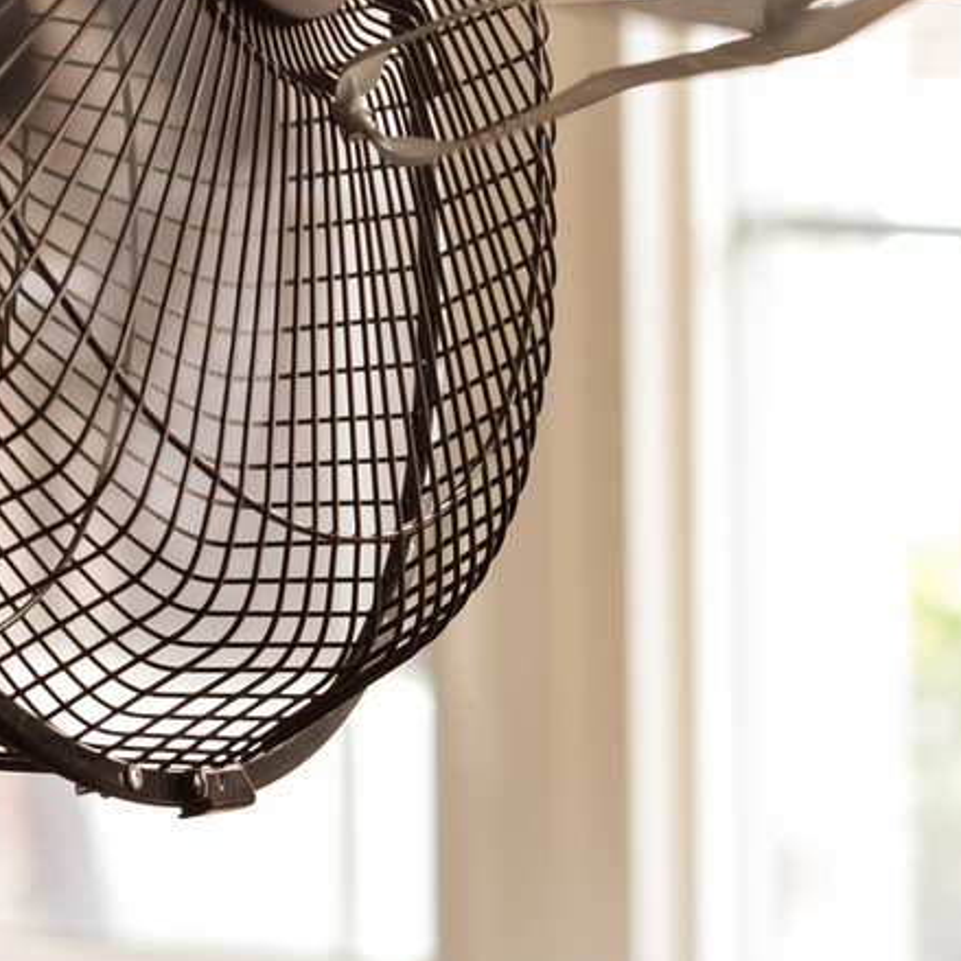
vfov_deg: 5.7
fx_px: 9674
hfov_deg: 5.7
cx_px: 1004
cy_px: -160
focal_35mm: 308
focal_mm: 50
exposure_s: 1/125
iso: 200
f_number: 4.5
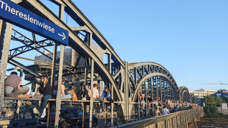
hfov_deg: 71.9
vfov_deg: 44.3
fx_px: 157
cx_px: 110
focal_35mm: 26
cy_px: 69
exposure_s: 1/244
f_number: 2
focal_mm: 8.72
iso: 50
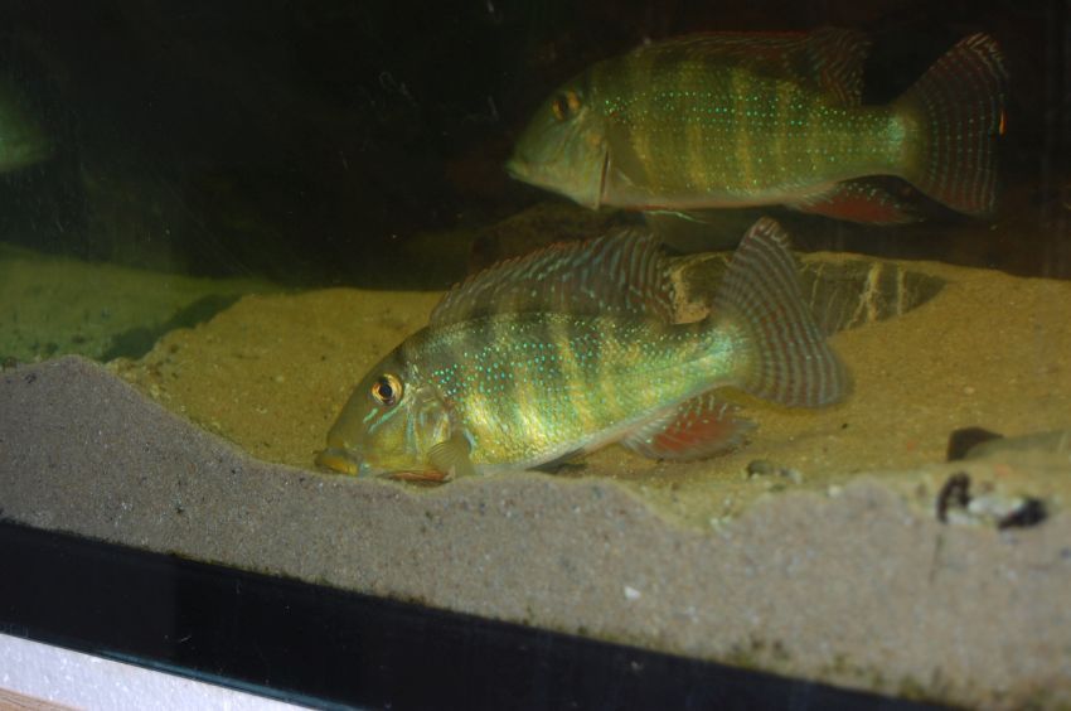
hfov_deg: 24.7
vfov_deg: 16.5
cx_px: 536
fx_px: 2451
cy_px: 356
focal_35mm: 82
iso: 400
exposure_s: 1/60
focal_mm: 55
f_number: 5.6
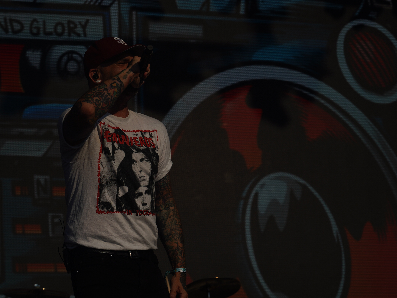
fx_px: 1307
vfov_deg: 13.0
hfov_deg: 17.3
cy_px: 149
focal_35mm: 114
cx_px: 202
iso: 100
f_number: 8
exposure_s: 1/2000
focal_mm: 105
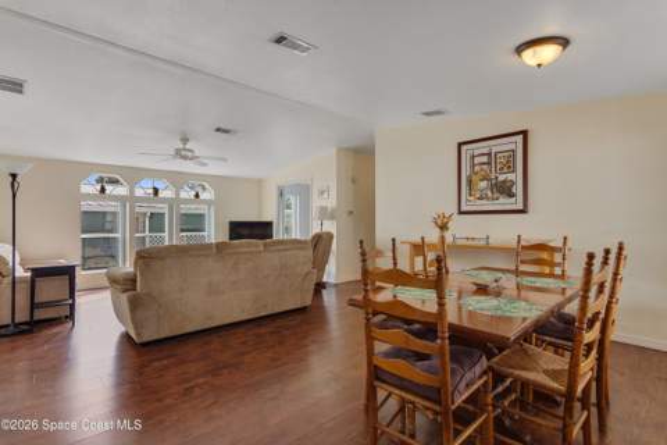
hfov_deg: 95.0
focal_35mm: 16
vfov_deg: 72.1
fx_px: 306
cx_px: 334
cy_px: 222
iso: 320
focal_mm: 11
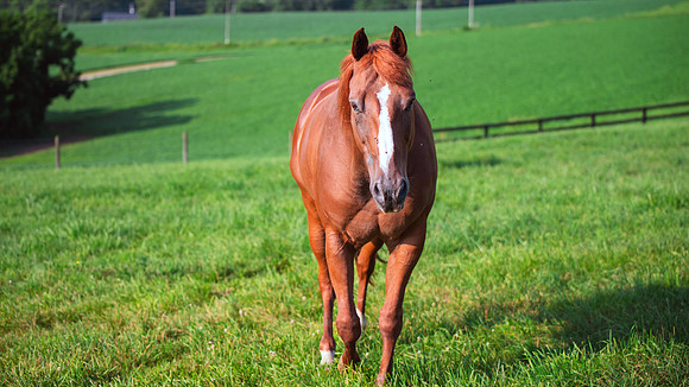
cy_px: 151
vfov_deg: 16.0
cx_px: 335
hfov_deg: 28.1
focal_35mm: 75
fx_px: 1378
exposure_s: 1/1250
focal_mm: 70
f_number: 2.8
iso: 100
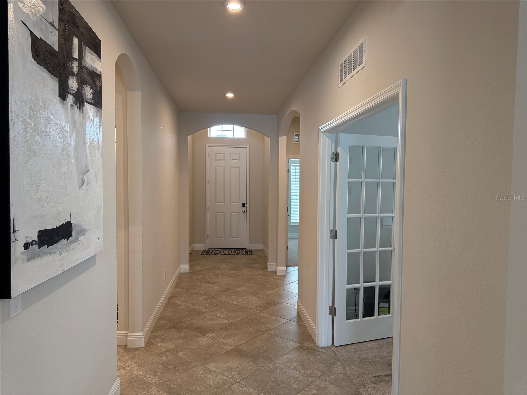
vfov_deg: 56.8
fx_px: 365
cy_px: 198
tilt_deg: -1.8
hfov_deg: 71.6
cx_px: 264
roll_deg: -0.9
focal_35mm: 24
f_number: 1.78
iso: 200
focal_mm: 6.76
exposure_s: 1/122
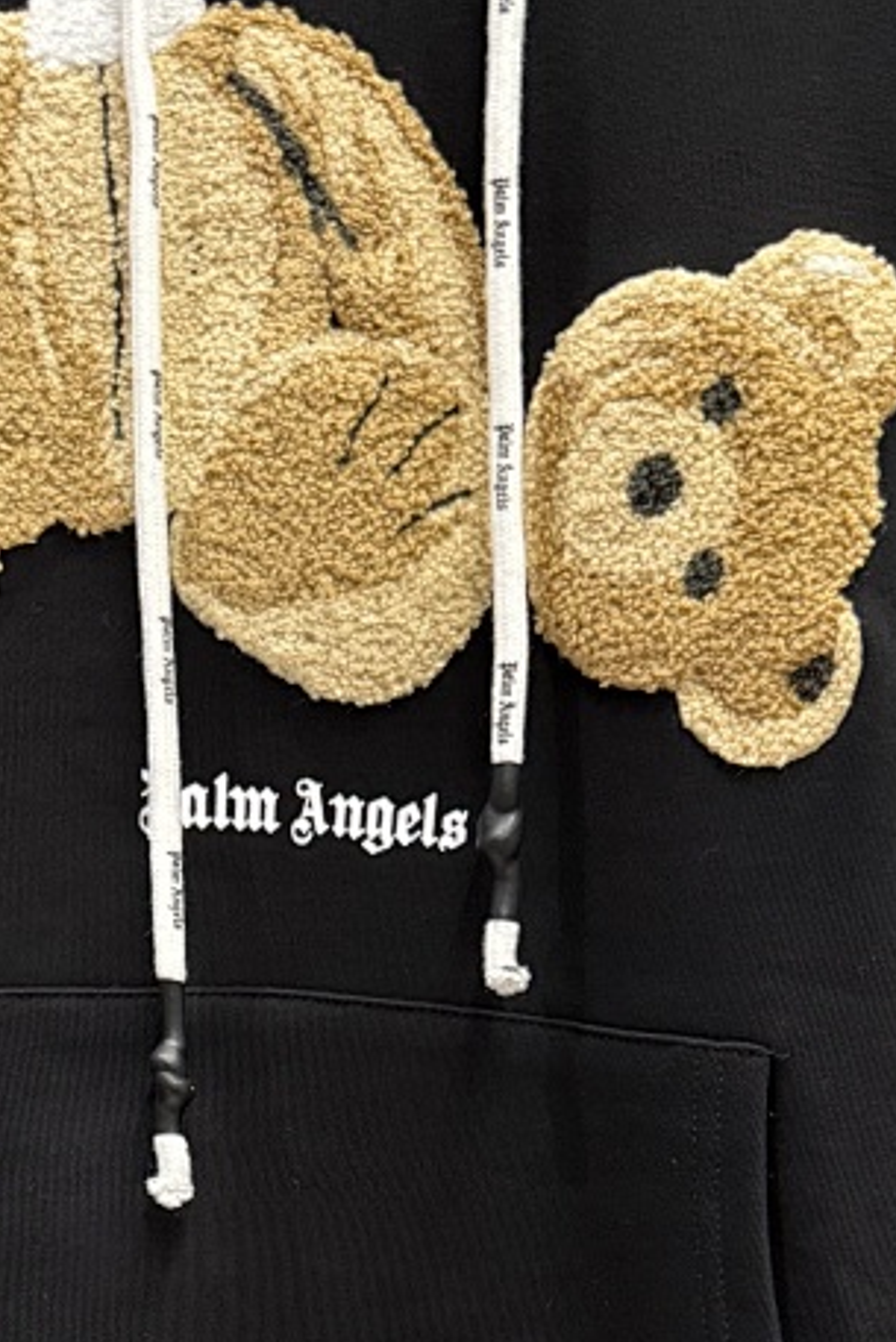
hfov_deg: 23.0
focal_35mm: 59
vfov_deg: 30.5
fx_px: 2201
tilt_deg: -11.0
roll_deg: +3.6
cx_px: 388
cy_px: 1459
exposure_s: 1/33
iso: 640
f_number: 1.78
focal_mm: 6.76
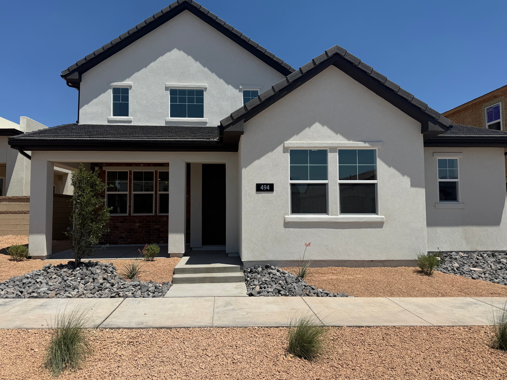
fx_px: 366
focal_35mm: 25
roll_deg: +0.1
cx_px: 244
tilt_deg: +4.4
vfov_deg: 54.9
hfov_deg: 69.4
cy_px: 188
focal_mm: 6.76
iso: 80
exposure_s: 1/8130
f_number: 1.78
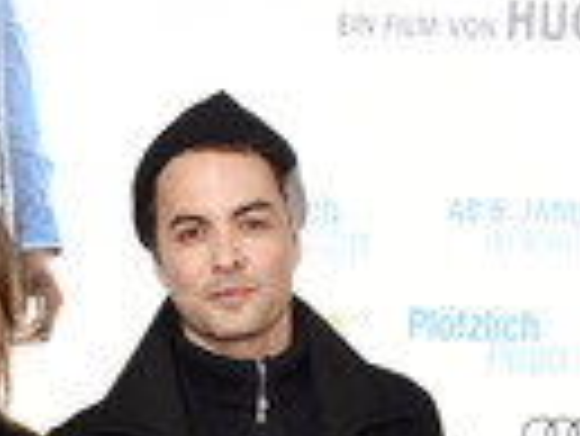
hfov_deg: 16.4
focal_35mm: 119
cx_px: 108
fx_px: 1996
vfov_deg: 11.3
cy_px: 881
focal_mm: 40
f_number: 5.6
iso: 500
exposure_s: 1/200
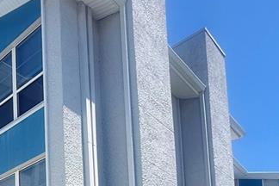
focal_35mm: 46
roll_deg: +0.8
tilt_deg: +5.6
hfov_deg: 37.2
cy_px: 296
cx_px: -14
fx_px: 356
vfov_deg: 22.5
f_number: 2.2
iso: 50
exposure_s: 1/1534
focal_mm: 2.22
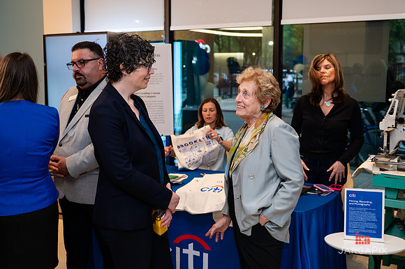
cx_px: 204
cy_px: 134
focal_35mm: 44
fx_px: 491
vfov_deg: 30.7
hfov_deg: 44.8
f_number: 4
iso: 400
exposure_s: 1/160
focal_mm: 43
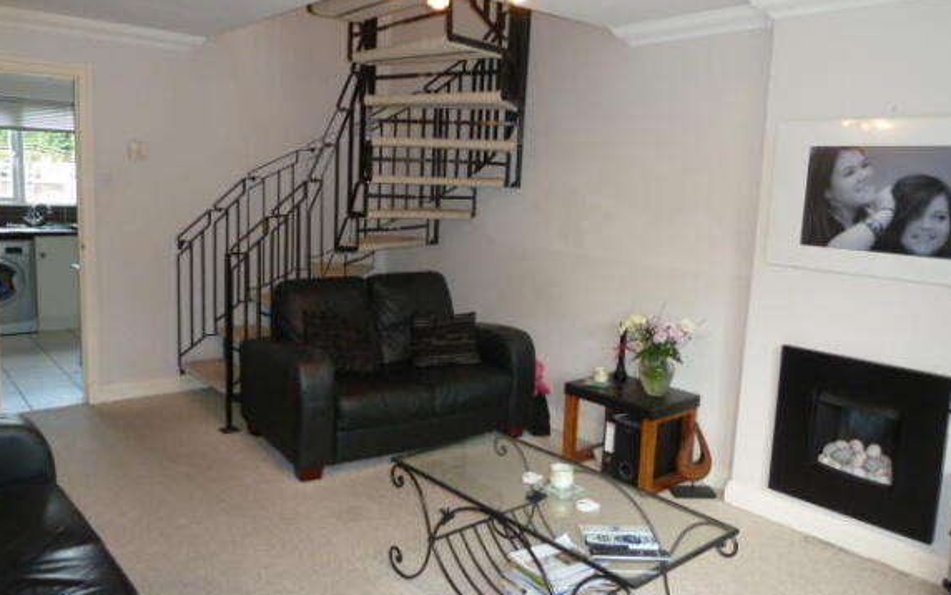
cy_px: 292
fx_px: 700
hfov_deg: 68.4
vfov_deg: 46.1
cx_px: 475
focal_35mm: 27
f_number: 3.3
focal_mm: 4.1
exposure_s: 1/30
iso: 250
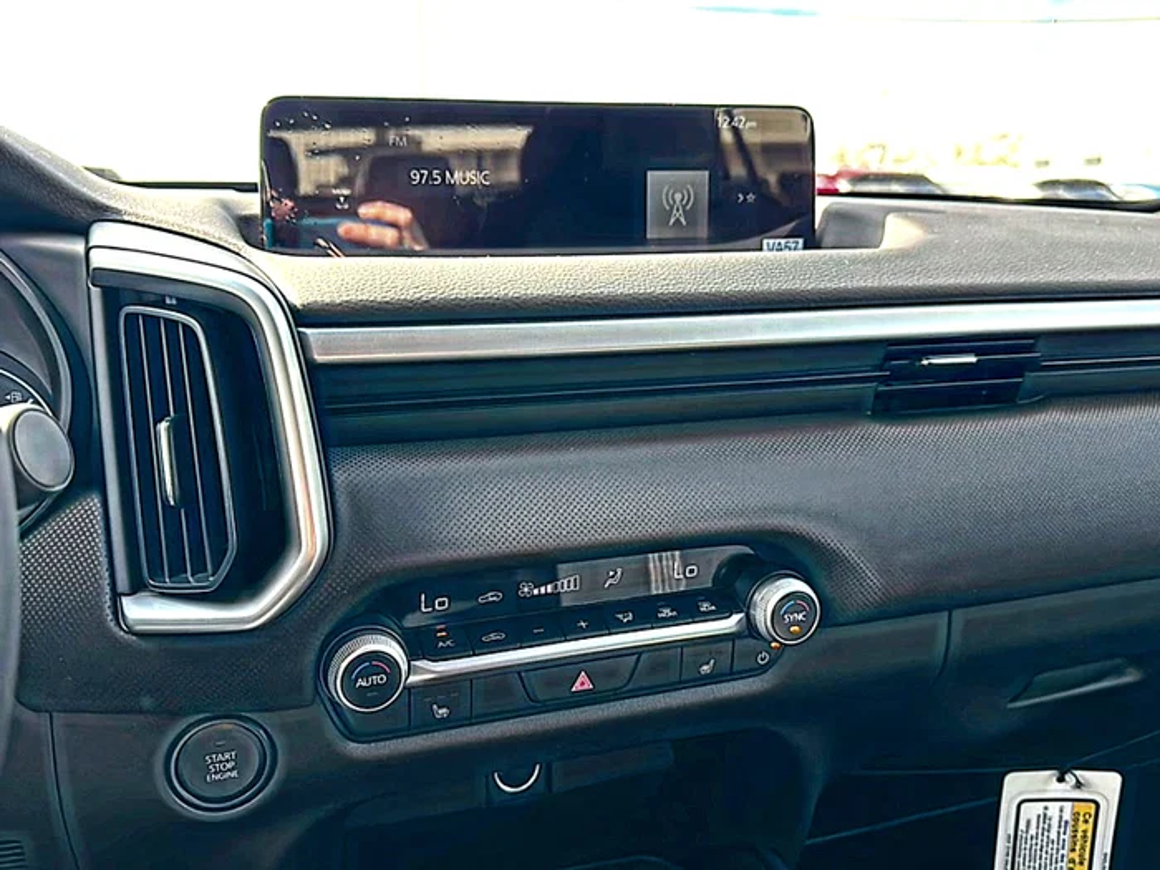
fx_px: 838
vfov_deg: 54.9
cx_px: 580
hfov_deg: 69.4
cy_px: 435
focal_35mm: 25
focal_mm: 6.86
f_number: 1.78
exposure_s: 1/616
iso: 125
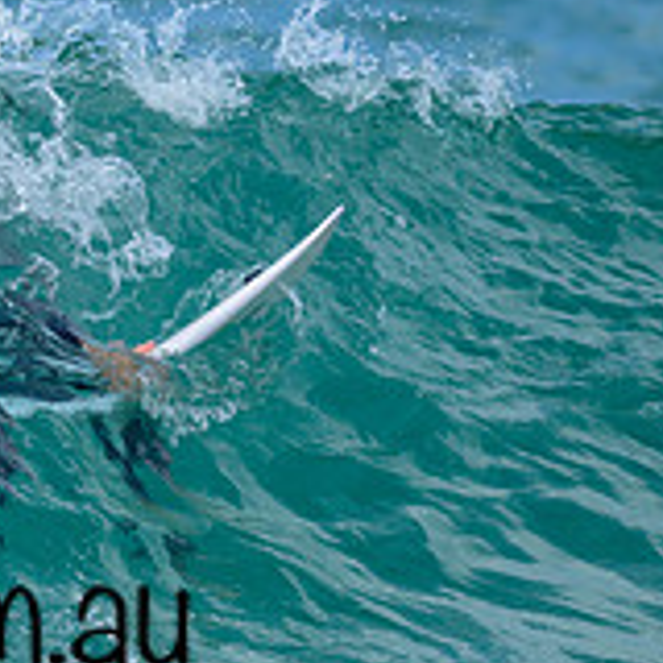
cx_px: -496
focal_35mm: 2969
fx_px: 64336
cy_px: 525
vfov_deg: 0.6
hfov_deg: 0.6
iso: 280
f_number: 6.3
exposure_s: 1/2000
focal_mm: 800
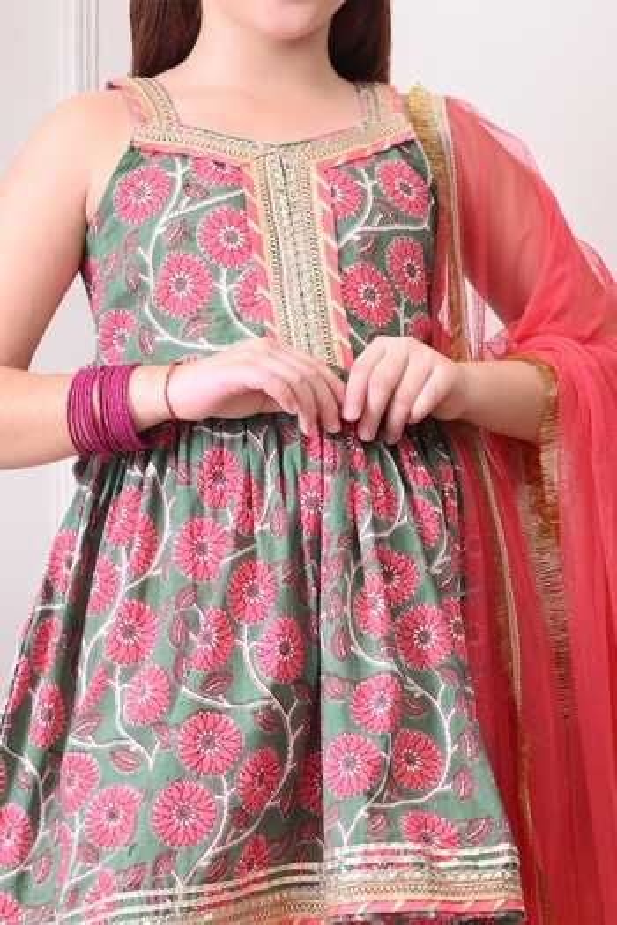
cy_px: 462
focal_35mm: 78
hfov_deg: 17.5
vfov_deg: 26.0
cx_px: 308
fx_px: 2005
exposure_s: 1/125
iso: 320
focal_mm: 78
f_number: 6.3
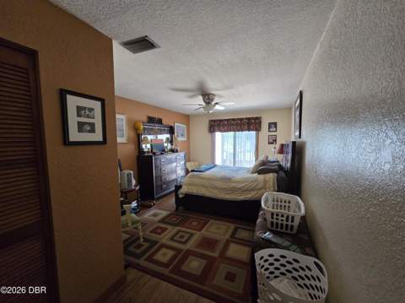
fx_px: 152
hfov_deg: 106.2
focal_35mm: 13
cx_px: 202
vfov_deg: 89.8
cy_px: 152
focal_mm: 2.2
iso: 400
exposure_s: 1/60
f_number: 2.2
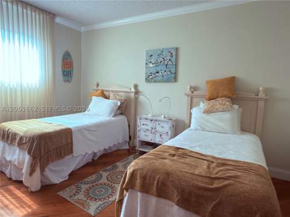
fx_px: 176
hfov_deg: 79.0
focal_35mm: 21
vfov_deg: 63.4
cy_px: 108
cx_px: 145
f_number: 2.2
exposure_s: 1/60
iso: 40
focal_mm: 2.22
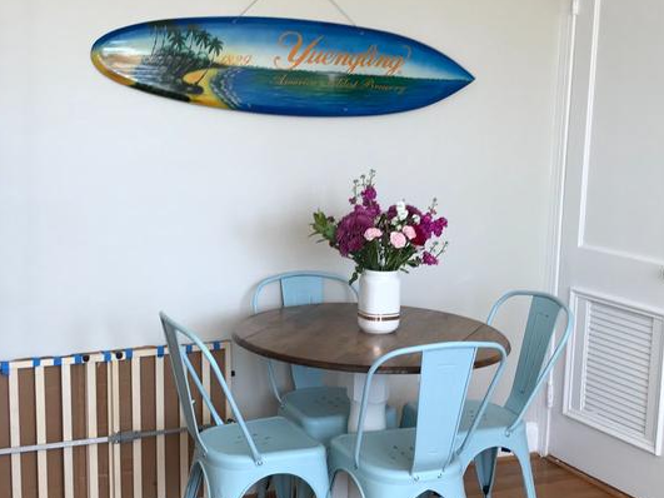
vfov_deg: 27.0
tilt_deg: -7.3
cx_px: 308
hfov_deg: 35.5
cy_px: 245
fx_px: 1036
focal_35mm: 54
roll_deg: -1.2
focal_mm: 3.99
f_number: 1.8
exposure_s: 1/60
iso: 25
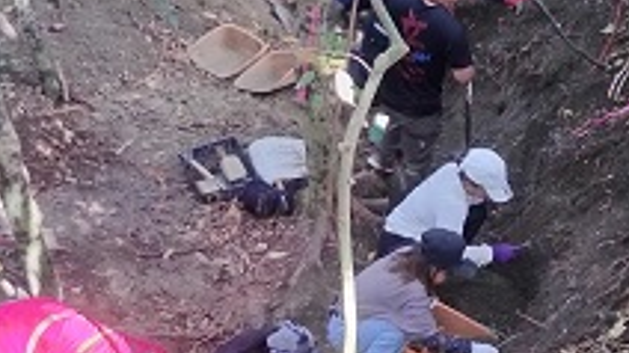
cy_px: 261
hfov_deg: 30.6
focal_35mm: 69
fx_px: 1150
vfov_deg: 17.4
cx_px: 334
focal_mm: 4.27
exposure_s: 1/50
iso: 831
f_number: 1.8
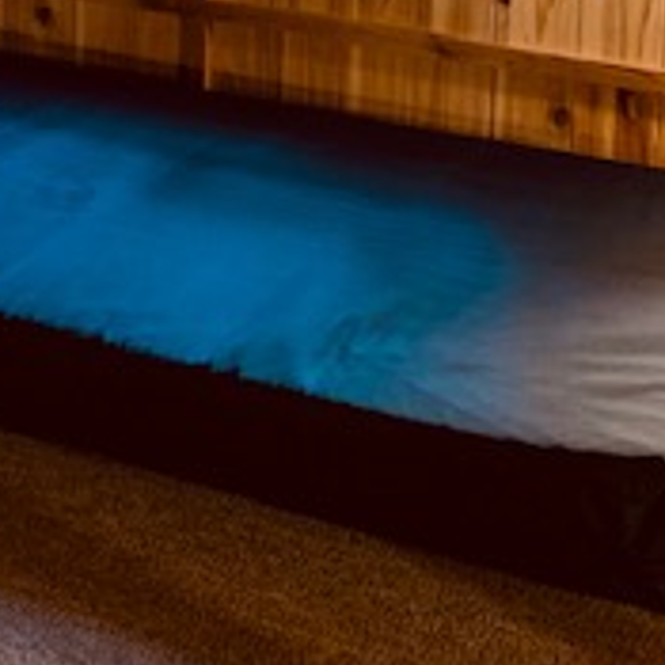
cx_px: 65
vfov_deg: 19.5
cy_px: -114
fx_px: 1826
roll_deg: -0.3
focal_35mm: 84
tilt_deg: -9.1
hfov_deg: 20.2
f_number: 1.8
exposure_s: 1/30
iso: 640
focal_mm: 4.25
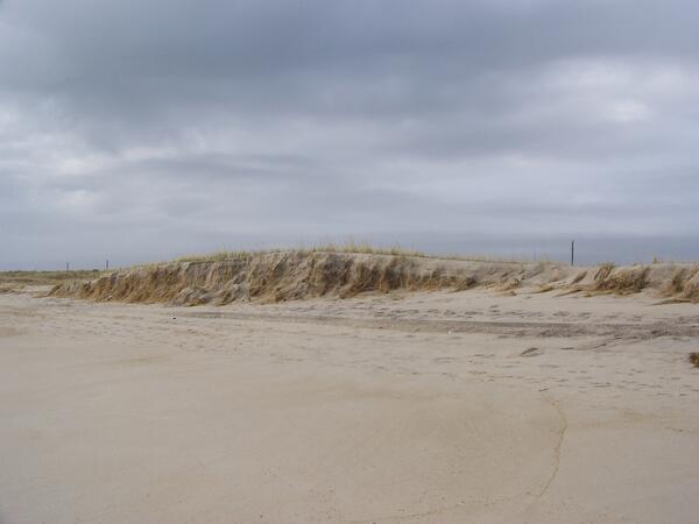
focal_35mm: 36
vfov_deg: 39.7
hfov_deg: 51.4
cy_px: 262
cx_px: 350
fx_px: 727
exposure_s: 1/200
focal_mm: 5.85
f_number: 8
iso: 64
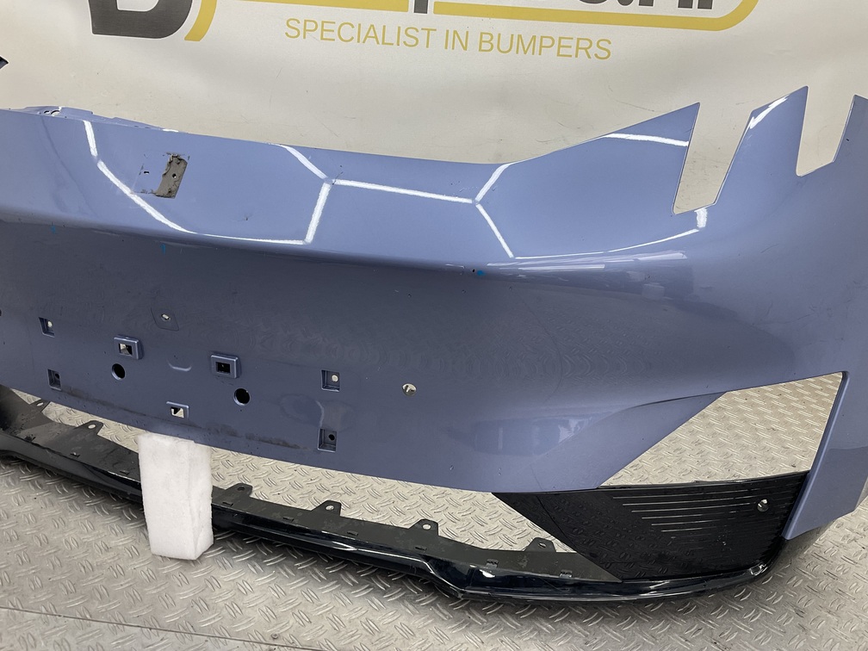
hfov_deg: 61.7
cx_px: 434
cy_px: 326
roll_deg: -5.5
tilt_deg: -19.9
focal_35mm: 29
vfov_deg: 48.2
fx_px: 727
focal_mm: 3
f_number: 1.8
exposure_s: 1/120
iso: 32
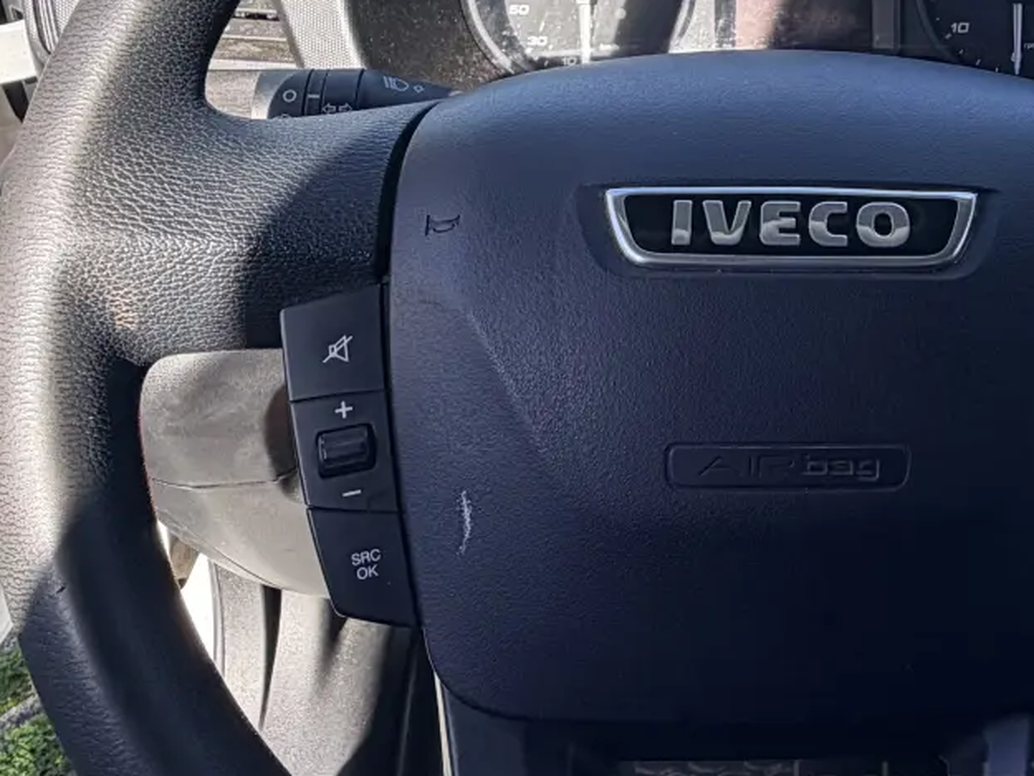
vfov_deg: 31.7
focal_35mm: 43
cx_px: 888
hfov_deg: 41.1
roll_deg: -0.8
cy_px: 50
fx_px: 1285
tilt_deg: -31.0
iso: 64
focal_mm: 2.22
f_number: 2.2
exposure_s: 1/502
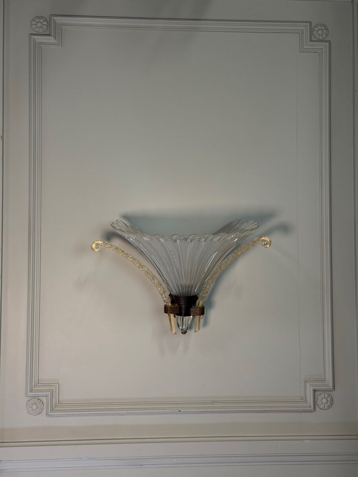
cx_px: 179
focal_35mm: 48
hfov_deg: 30.3
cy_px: 238
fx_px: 662
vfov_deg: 39.7
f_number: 1.78
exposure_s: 1/50
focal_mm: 6.76
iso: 80
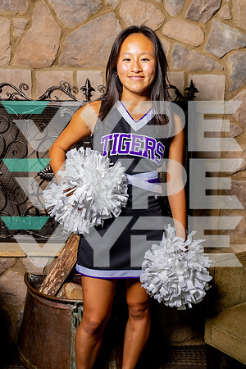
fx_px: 420
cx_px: 123
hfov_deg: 32.6
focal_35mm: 41
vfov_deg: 47.4
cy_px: 184
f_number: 5.6
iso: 200
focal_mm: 41
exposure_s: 1/250
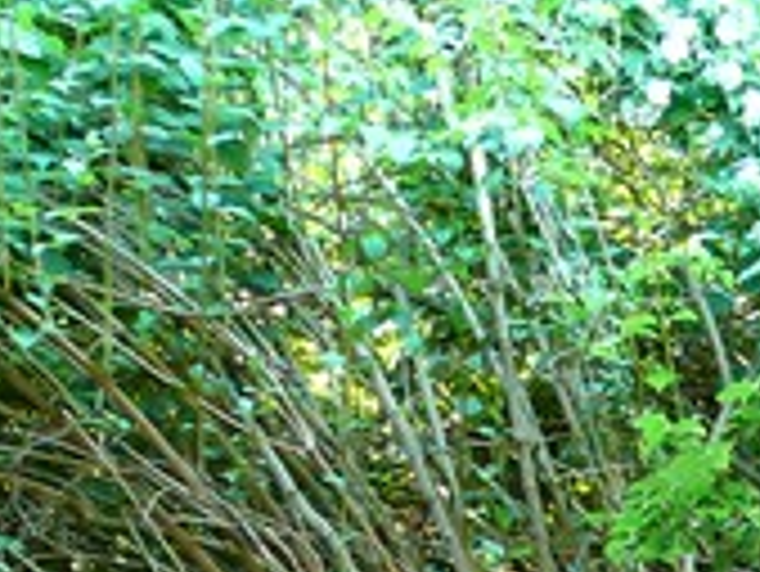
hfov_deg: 10.8
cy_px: 1347
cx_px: 1569
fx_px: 3647
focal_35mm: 166
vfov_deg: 8.3
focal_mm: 7.4
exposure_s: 1/20
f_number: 2.8
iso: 200
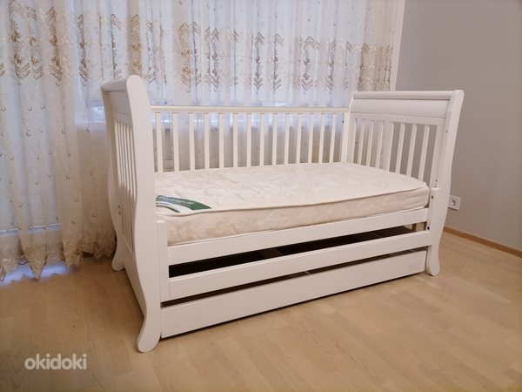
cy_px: 196
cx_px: 261
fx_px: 392
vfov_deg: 53.1
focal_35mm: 26
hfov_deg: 67.3
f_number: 1.8
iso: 500
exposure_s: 1/25
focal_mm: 5.4
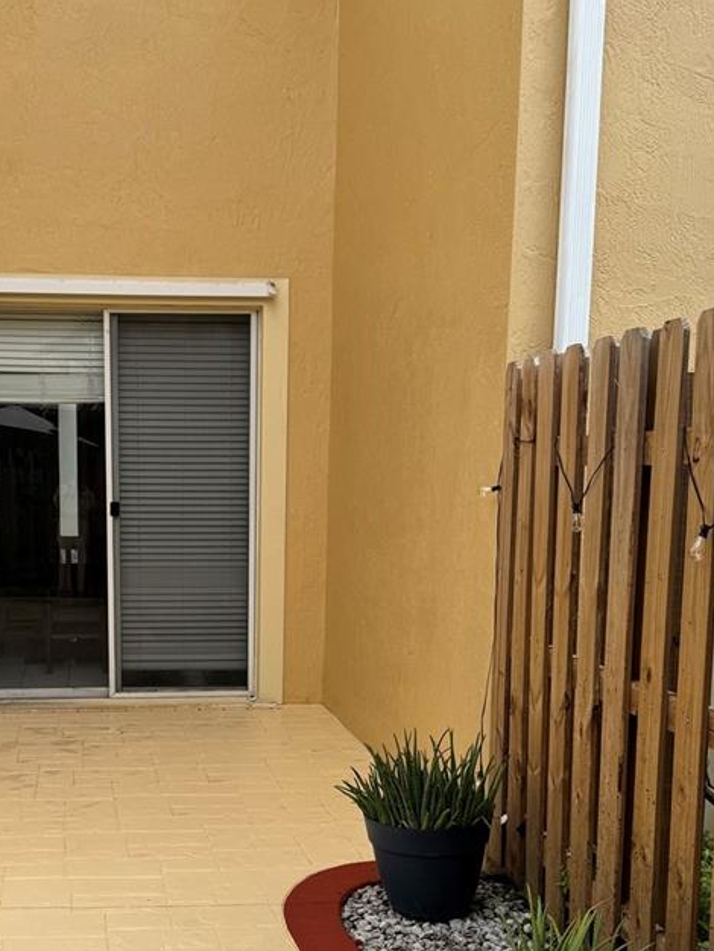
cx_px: 211
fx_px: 1264
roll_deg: +0.8
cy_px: 691
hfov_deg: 31.2
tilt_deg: -8.3
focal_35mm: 46
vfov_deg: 40.3
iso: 80
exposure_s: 1/1366
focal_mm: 6.76
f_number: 1.78
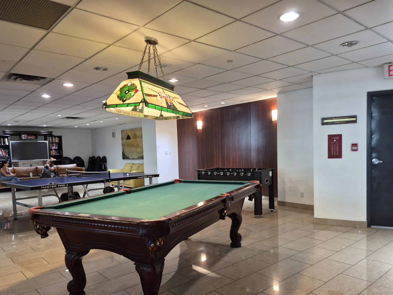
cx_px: 196
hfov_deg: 67.3
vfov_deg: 52.9
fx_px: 295
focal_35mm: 26
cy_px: 167
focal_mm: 5.4
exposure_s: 1/120
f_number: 1.8
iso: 400
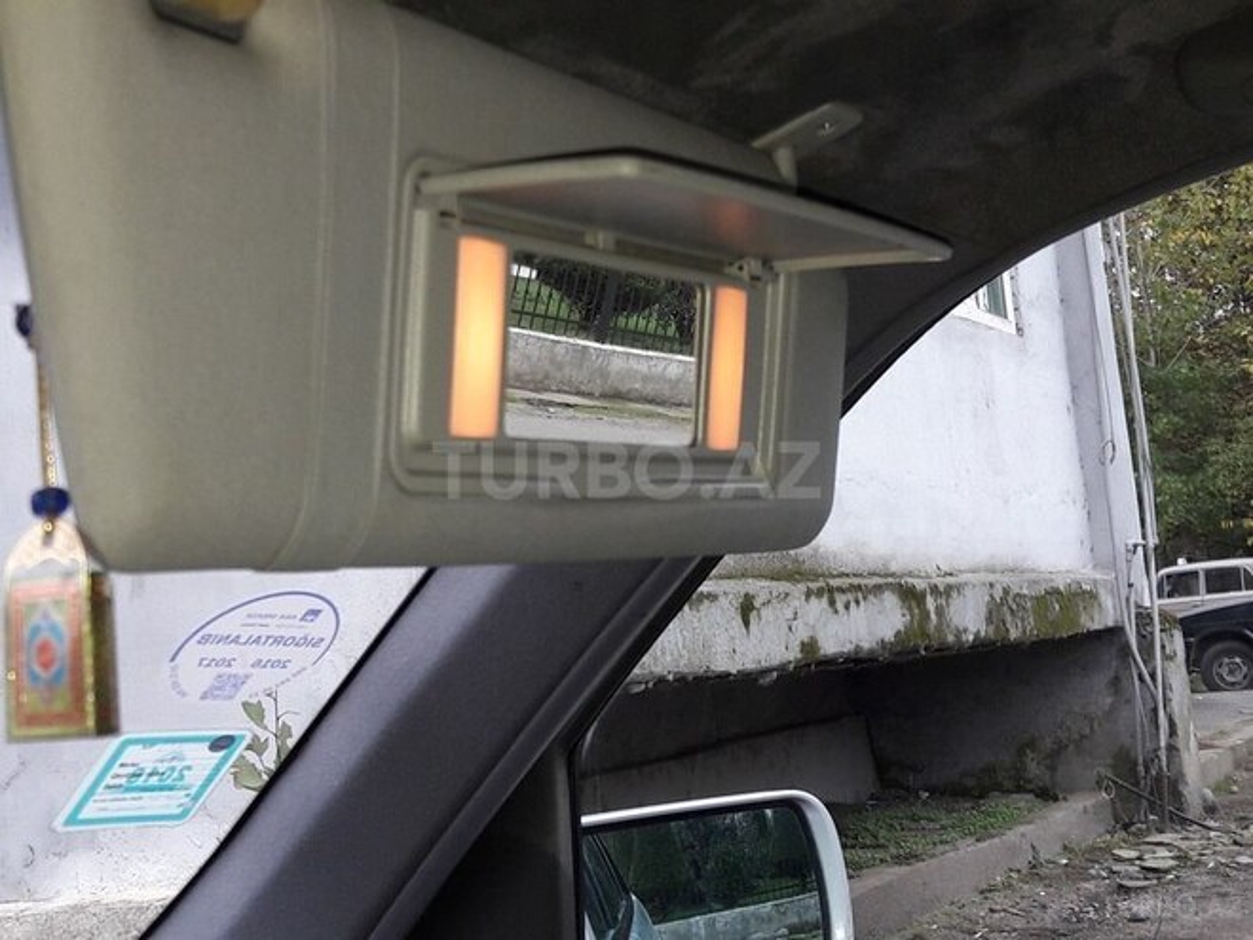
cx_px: 626
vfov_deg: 49.7
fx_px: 1014
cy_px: 470
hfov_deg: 63.4
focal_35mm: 28
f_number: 1.9
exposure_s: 1/50
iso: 50
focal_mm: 3.7
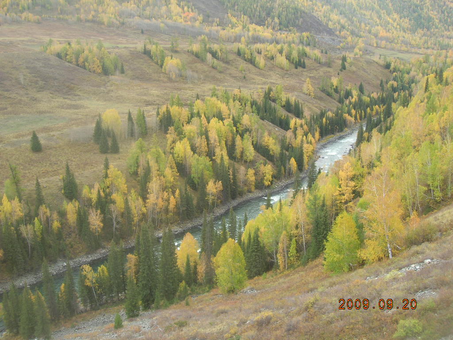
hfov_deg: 52.6
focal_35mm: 35
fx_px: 458
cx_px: 226
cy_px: 170
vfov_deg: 40.7
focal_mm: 5.8
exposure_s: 1/32
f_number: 4.9
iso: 50
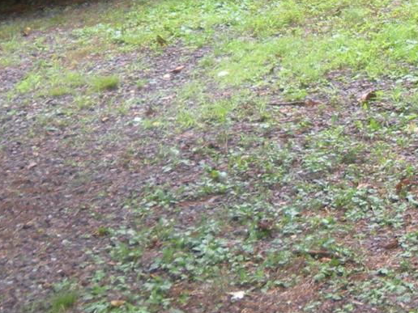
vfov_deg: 10.2
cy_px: -202
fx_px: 1678
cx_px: 629
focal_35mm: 139
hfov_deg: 13.4
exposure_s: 1/52.8
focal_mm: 5.9
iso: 118
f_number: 3.8
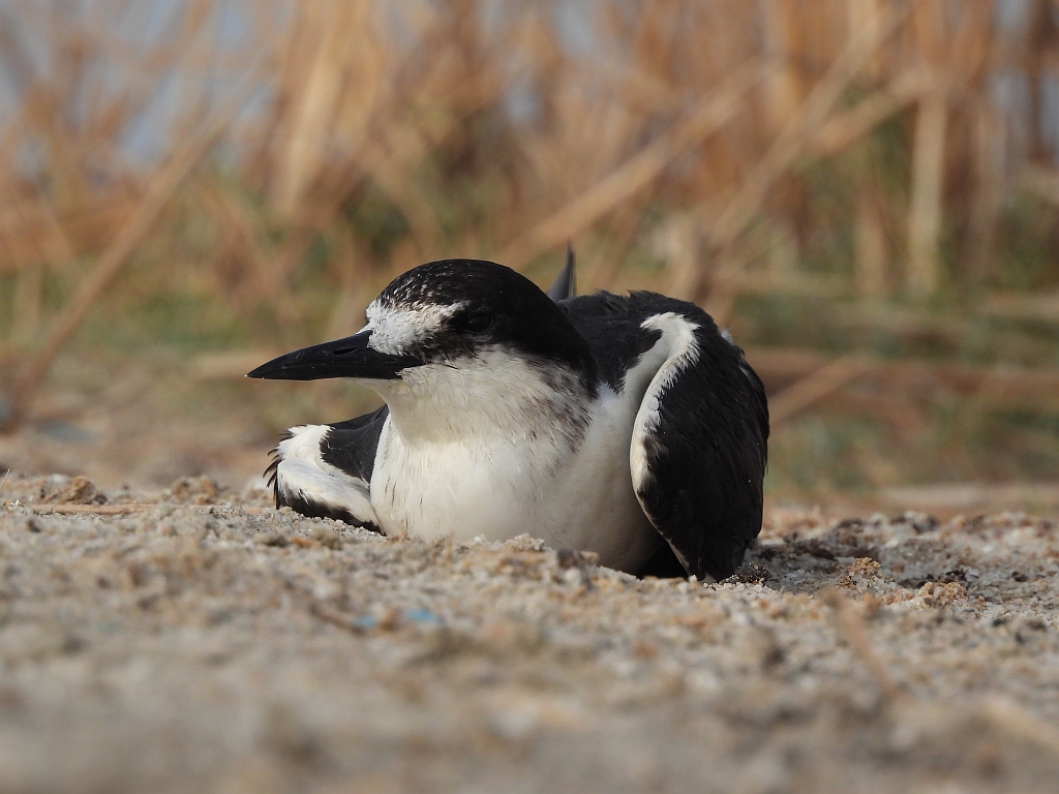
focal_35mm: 1100
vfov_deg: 1.4
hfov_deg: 1.8
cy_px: 397
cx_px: 530
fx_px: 33652
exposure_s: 1/500
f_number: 5.6
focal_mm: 196
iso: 180
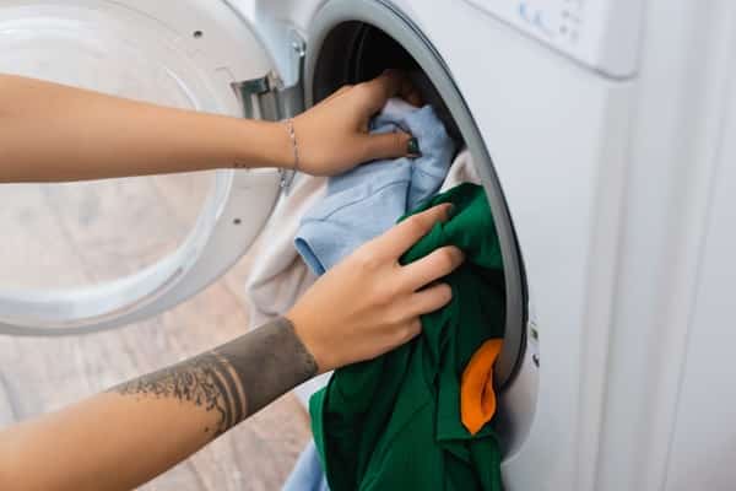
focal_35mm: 50
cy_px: 246
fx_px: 1022
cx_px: 368
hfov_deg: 39.6
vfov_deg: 27.0
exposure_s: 1/160
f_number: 4
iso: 200
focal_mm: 50
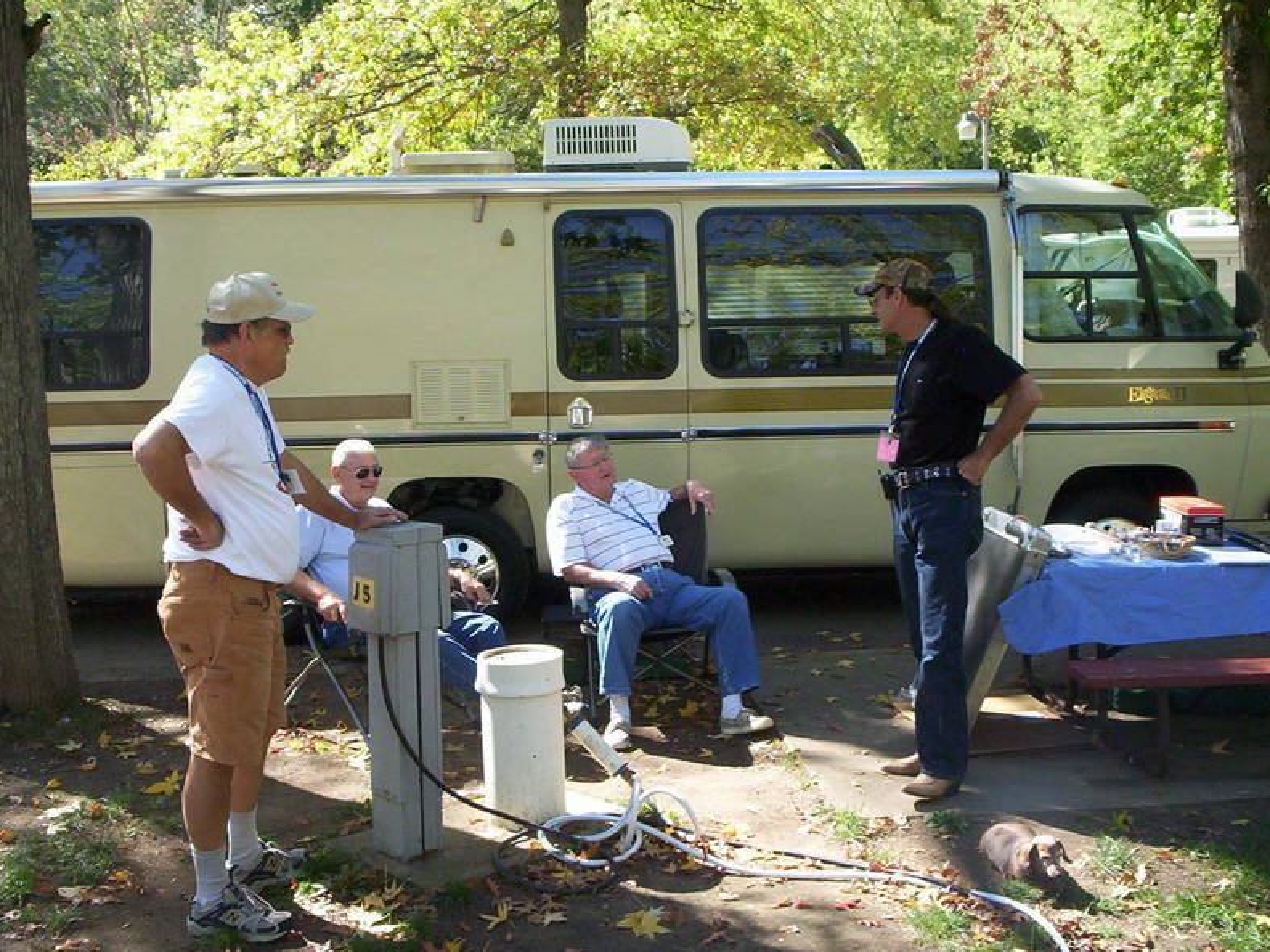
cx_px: 626
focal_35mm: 39
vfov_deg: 36.8
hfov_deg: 47.9
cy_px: 479
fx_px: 1431
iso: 100
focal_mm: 4.99
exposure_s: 1/125
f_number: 4.5
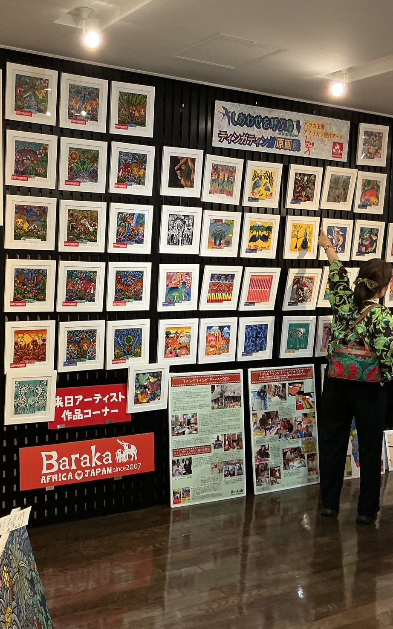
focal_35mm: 42
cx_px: 126
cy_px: 309
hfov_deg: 30.3
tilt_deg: -2.8
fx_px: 720
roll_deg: -1.9
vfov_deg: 47.2
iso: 100
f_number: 1.8
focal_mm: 3
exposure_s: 1/60
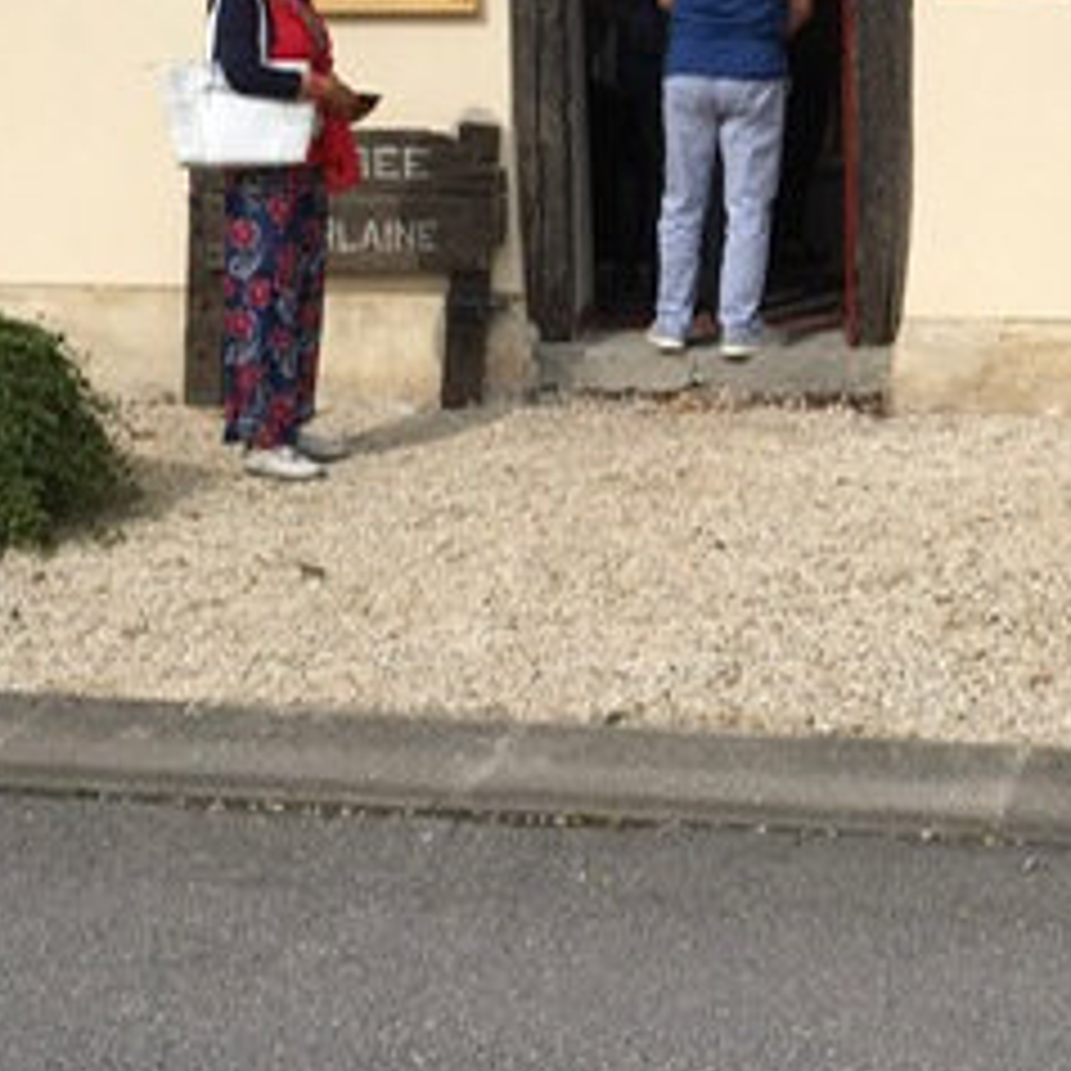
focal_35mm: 69
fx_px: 2415
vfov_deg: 24.6
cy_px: 234
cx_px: 909
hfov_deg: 24.5
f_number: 2.2
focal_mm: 4.15
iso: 25
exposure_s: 1/2079
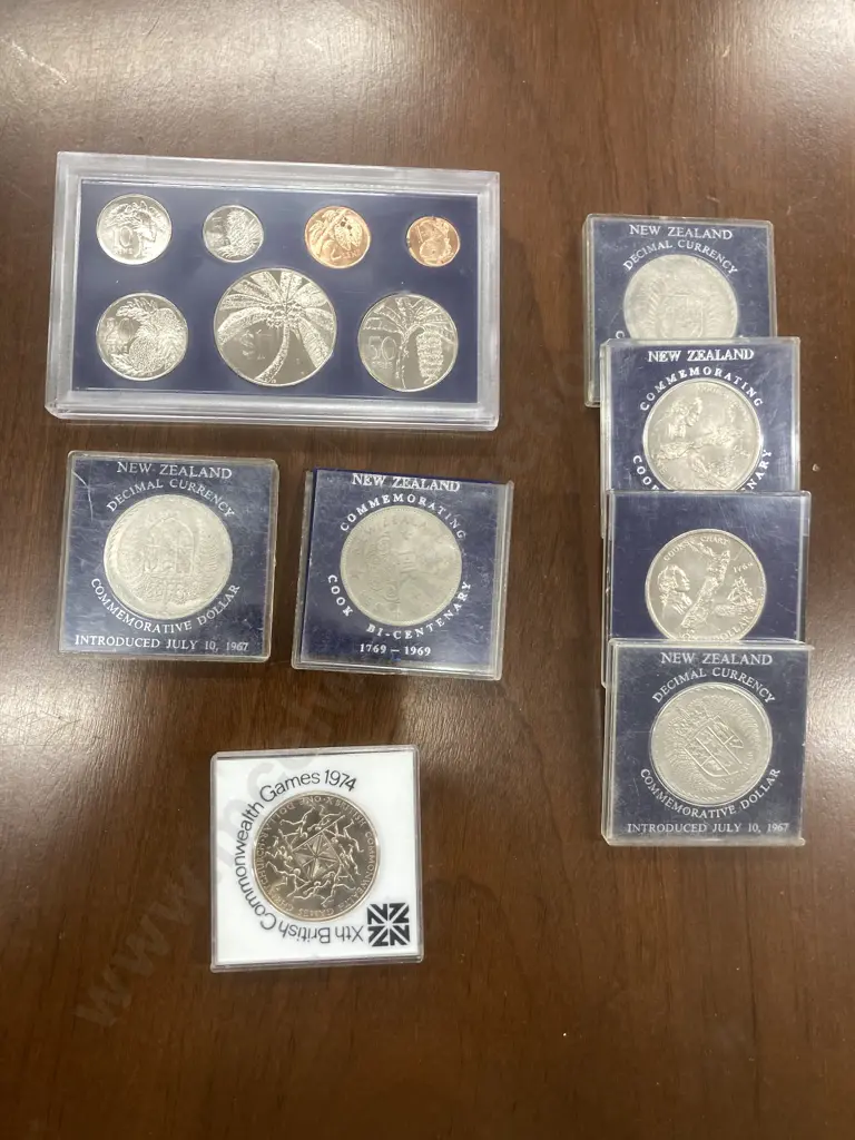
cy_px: 570
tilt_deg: -82.1
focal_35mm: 28
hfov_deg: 49.7
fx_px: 922
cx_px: 428
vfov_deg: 63.4
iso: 100
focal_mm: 3.99
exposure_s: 1/50
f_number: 1.8
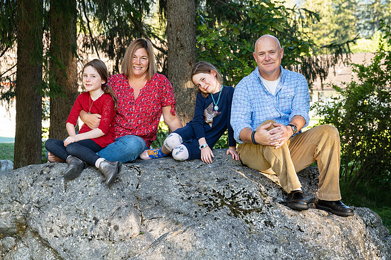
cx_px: 209
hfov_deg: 34.0
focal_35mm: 59
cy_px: 139
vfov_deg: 23.0
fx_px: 639
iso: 200
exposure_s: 1/80
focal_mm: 55
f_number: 5
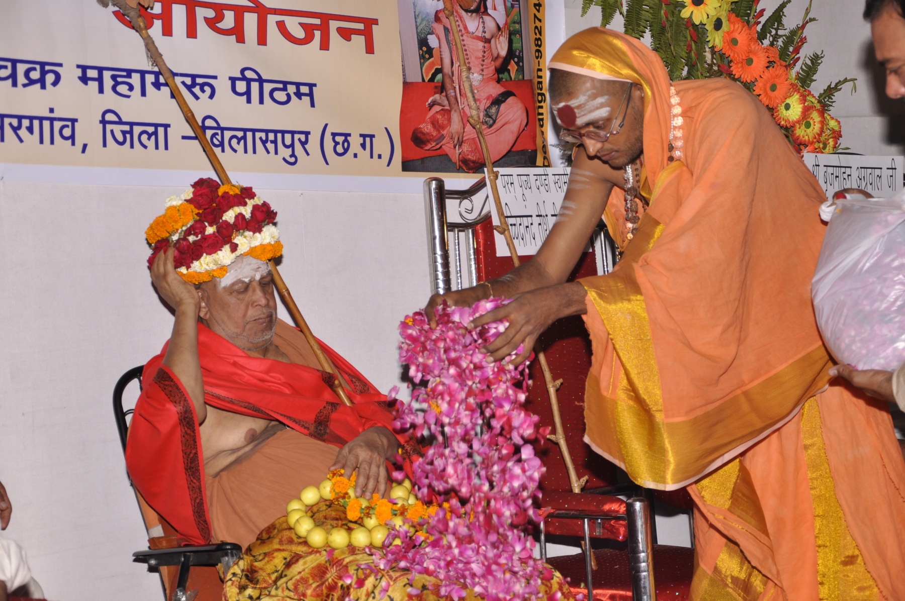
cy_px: 300
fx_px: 1883
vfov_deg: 18.1
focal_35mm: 75
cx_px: 452
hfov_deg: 27.0
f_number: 5.6
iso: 200
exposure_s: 1/100
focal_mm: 50
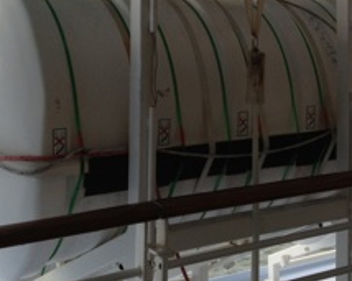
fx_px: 833
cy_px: 4
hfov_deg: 23.5
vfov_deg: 18.7
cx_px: 276
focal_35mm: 80
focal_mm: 4.28
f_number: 2.4
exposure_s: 1/151
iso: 64
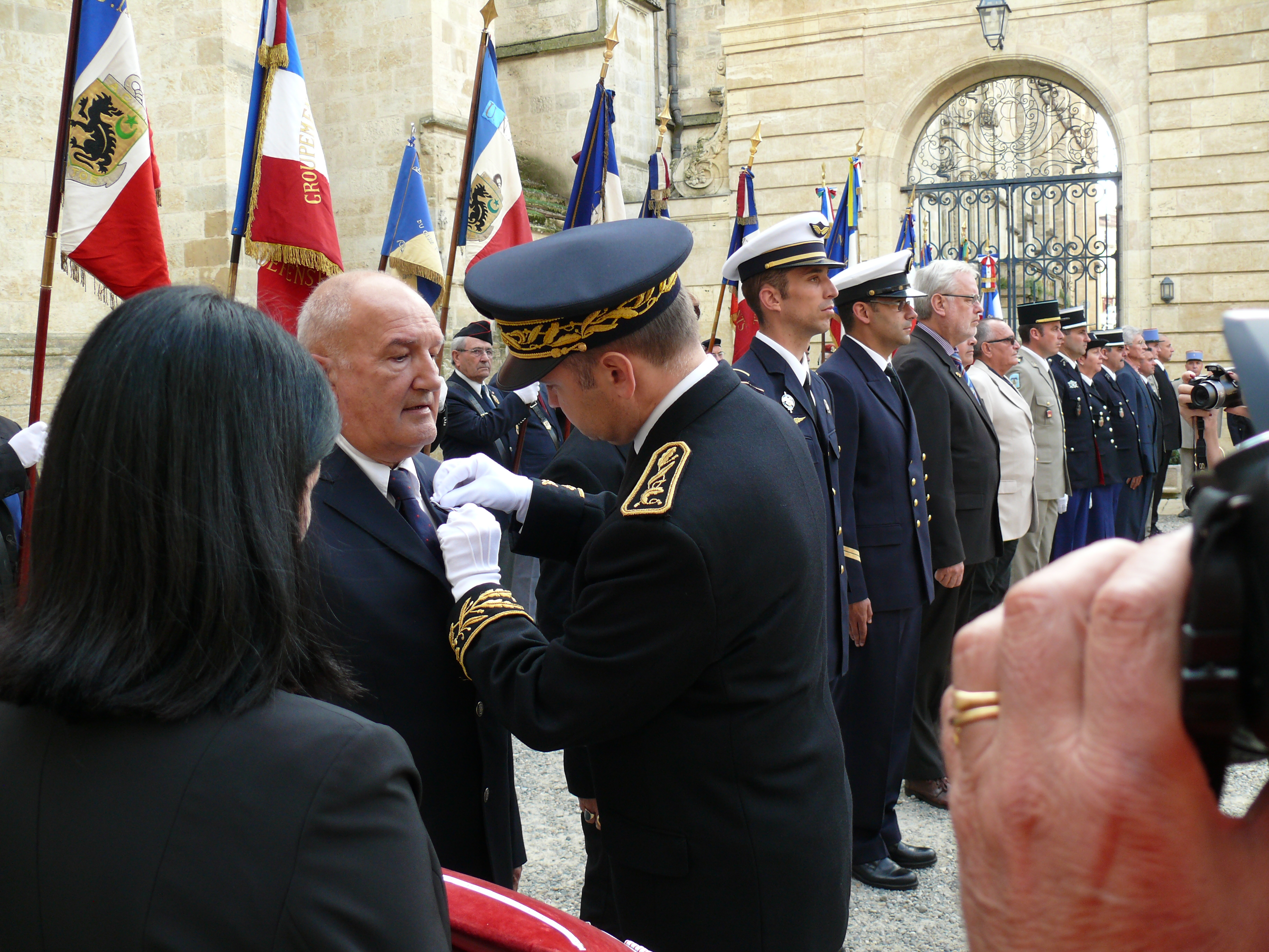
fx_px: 1283
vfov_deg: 40.7
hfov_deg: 52.6
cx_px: 634
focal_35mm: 35
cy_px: 476
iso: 100
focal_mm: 7.4
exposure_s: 1/100
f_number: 2.8
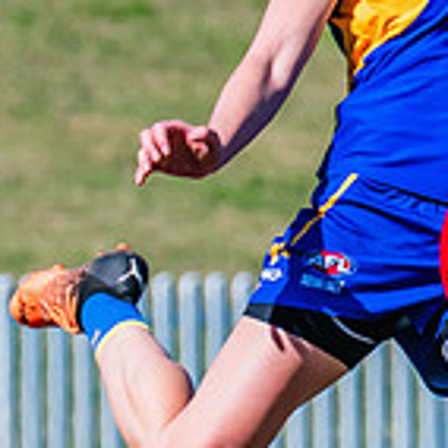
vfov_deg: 1.0
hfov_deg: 1.0
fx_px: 26737
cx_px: 389
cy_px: 279
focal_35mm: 1826
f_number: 10
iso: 640
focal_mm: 330
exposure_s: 1/1250
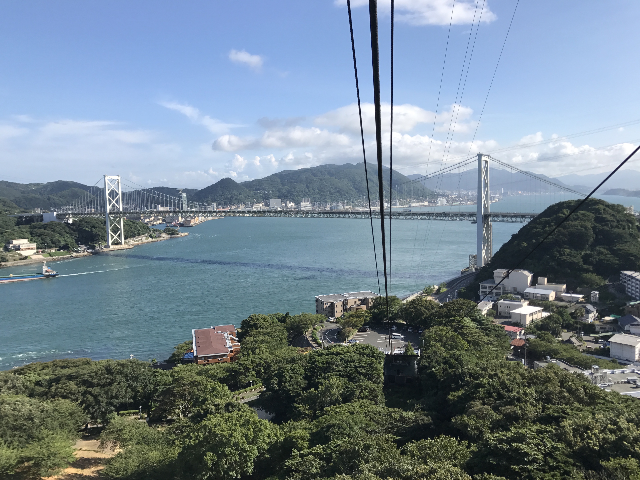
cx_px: 320
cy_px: 240
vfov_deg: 49.7
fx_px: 518
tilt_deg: -4.0
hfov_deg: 63.4
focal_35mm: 28
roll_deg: +1.8
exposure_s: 1/2128
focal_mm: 3.99
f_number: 1.8
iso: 20
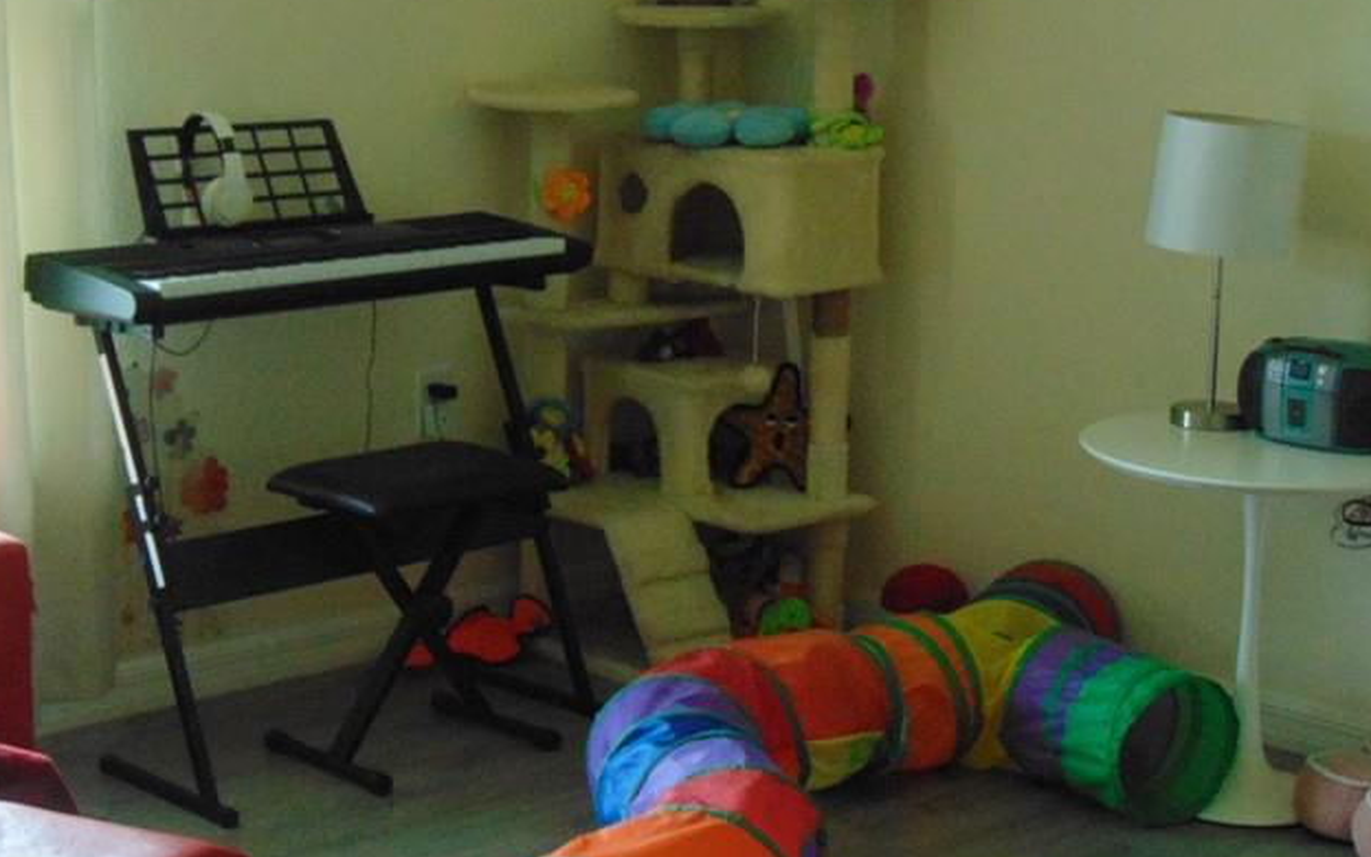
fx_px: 2728
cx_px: 569
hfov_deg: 28.2
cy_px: 319
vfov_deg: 17.8
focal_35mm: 73
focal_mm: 7.6
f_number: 3.3
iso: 400
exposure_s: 1/30
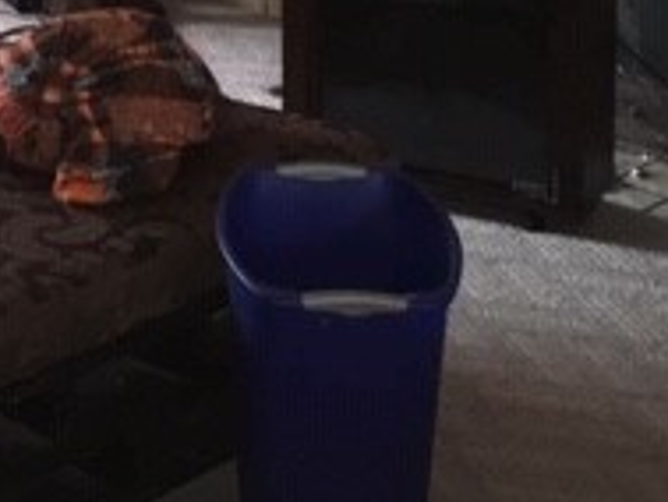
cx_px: -7
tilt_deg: -8.3
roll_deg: +1.2
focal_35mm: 98
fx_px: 1892
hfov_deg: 19.4
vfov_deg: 14.1
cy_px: -262
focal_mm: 4.15
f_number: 2.2
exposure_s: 1/24
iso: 100
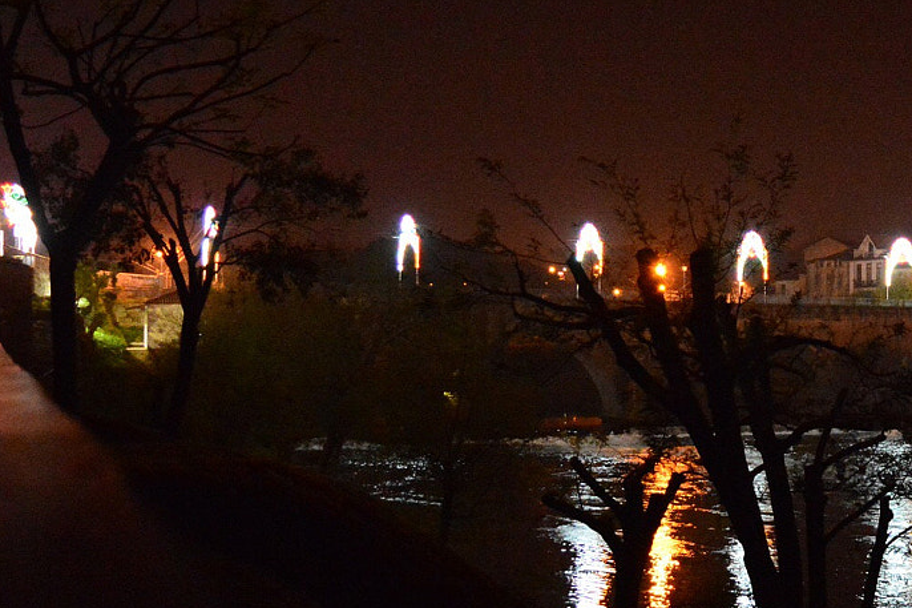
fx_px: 1773
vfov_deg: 19.4
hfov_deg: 27.7
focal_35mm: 70
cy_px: 365
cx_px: 838
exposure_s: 1/10
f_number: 3.8
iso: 6400
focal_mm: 20
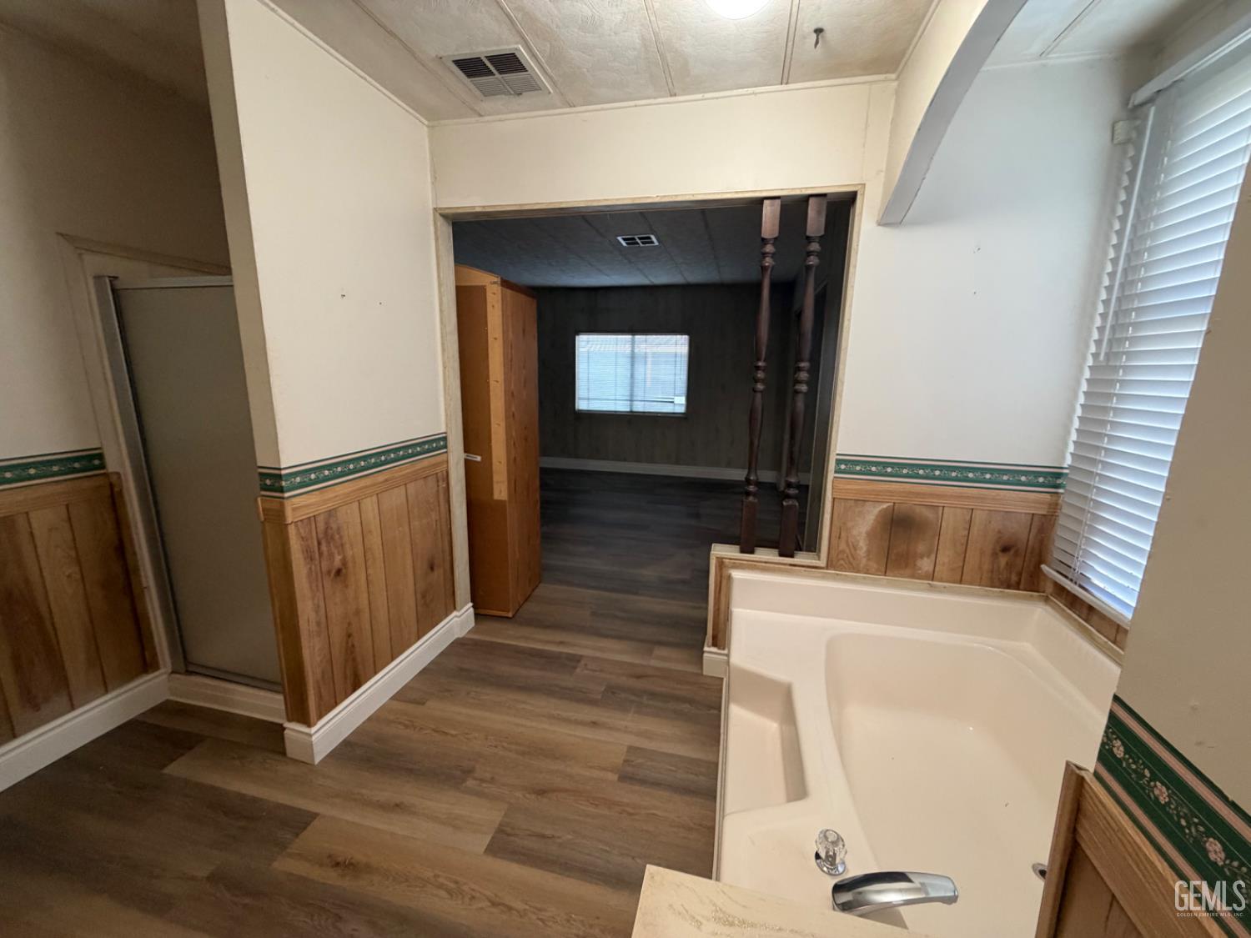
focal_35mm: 14
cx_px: 626
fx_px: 506
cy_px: 469
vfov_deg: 85.7
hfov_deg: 102.1
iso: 250
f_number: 2.2
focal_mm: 2.22
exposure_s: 1/60
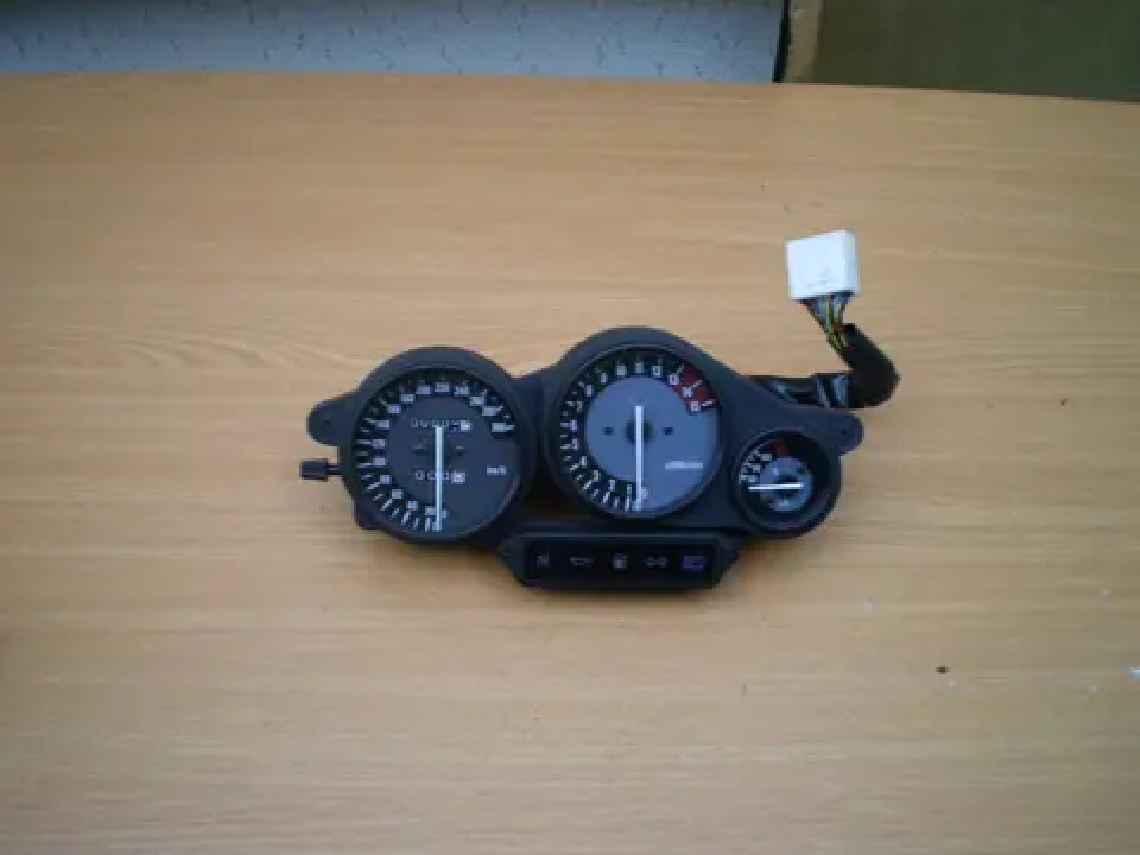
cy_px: 428
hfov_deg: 51.4
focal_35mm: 36
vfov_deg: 39.7
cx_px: 570
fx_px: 1186
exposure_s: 1/30
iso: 125
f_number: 3.1
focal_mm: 6.3
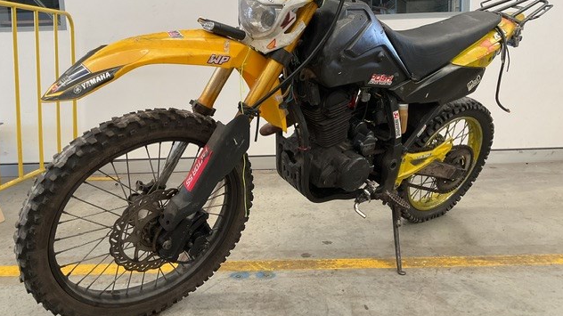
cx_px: 281
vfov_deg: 36.5
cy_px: 126
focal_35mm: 32
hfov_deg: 61.0
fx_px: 478
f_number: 1.8
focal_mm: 3
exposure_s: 1/60
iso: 64
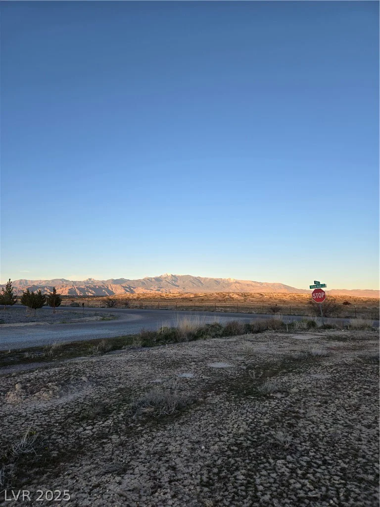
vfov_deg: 73.9
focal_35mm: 23
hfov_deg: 58.9
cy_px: 254
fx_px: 337
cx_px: 190
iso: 25
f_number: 1.8
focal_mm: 5.4
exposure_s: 1/411
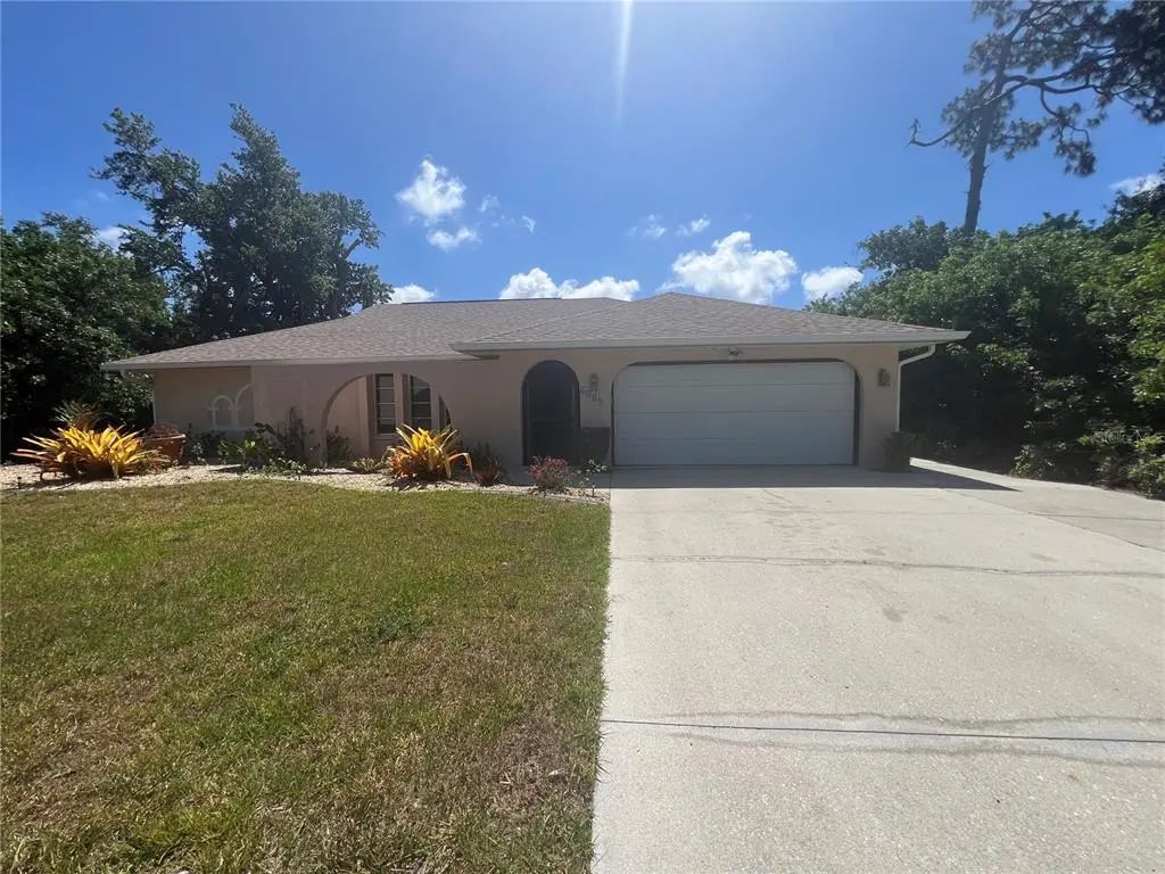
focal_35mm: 13
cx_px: 582
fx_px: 438
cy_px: 437
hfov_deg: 106.2
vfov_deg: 89.9
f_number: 1.8
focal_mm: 1.57
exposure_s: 1/2481
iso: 32
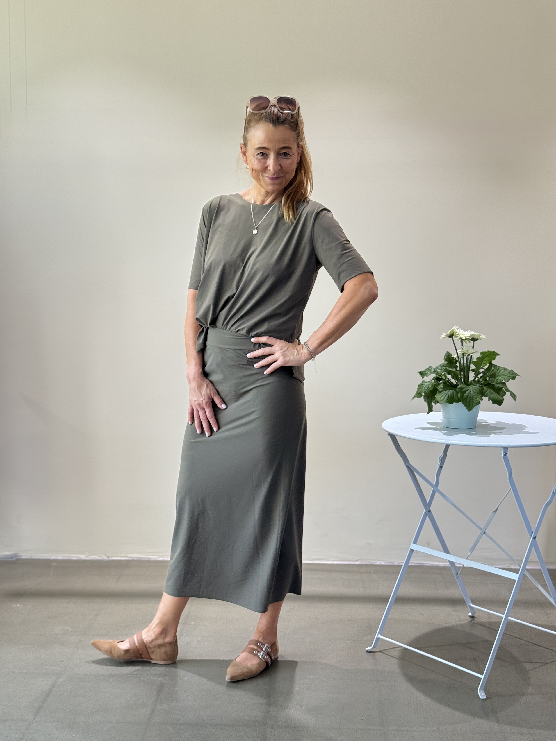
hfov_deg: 30.3
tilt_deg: -5.9
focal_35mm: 48
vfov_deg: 39.7
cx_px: 278
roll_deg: +0.1
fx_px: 1028
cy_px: 370
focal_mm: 6.76
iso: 50
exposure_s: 1/130
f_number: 1.78
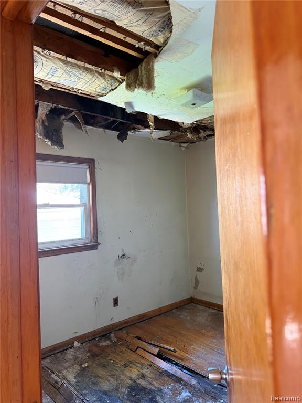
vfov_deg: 71.6
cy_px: 202
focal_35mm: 24
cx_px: 151
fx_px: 279
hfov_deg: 56.8
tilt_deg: +0.8
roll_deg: +1.5
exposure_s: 1/60
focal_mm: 6.76
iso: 400
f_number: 1.78
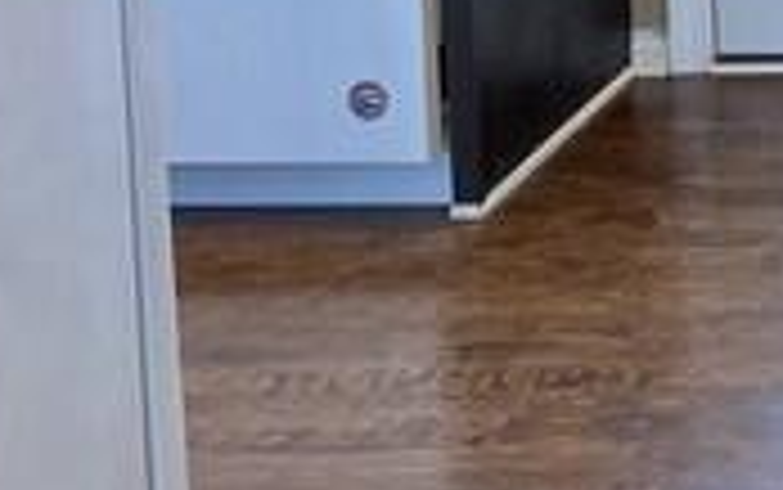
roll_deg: +0.3
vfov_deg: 9.5
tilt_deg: -5.6
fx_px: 2712
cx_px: 1660
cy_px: -584
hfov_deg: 13.5
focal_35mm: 127
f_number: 1.8
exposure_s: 1/60
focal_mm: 4.25
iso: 125
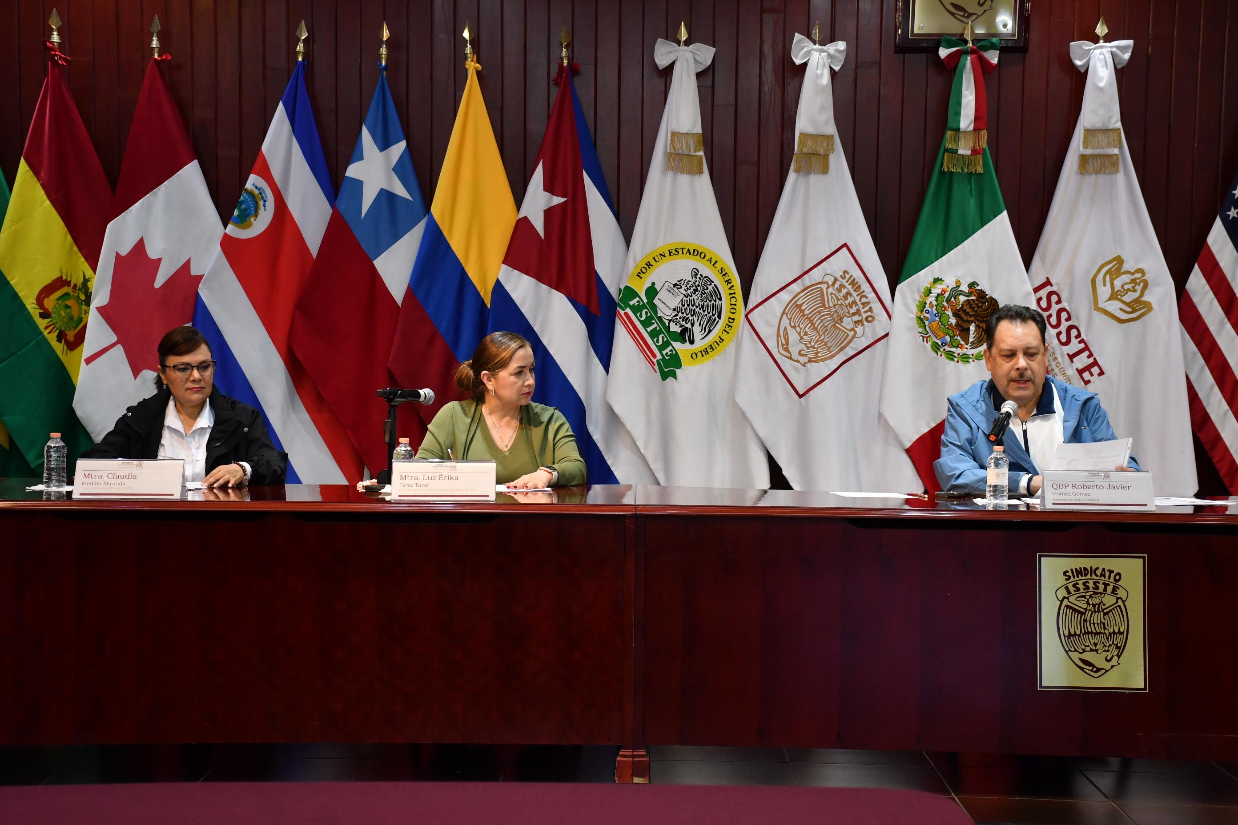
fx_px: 2166
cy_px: 412
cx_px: 619
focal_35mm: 63
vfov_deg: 21.6
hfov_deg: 31.9
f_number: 5.6
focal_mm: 42
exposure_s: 1/100
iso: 1250
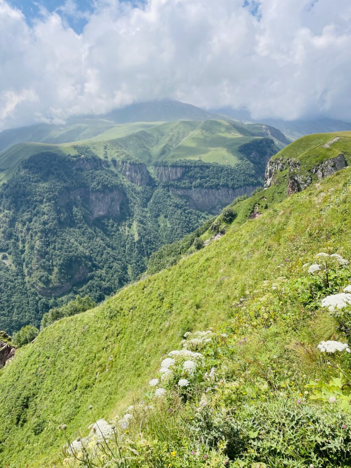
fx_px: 352
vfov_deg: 67.3
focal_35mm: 26
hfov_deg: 53.1
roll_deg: +0.4
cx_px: 176
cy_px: 234
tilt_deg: -12.1
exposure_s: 1/3861
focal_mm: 4.2
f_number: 1.6
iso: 32
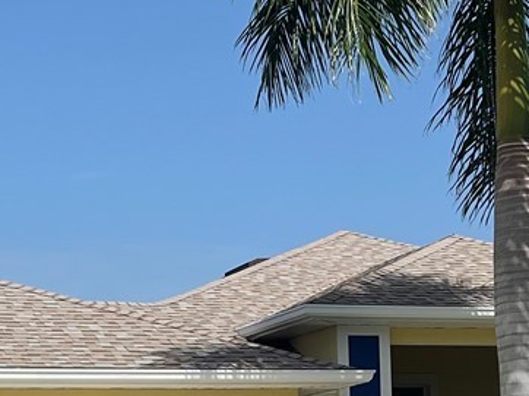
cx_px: 305
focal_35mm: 115
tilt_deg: -0.1
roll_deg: +1.6
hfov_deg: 17.1
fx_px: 1756
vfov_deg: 12.5
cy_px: 492
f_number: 1.5
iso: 50
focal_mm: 5.7
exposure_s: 1/9434
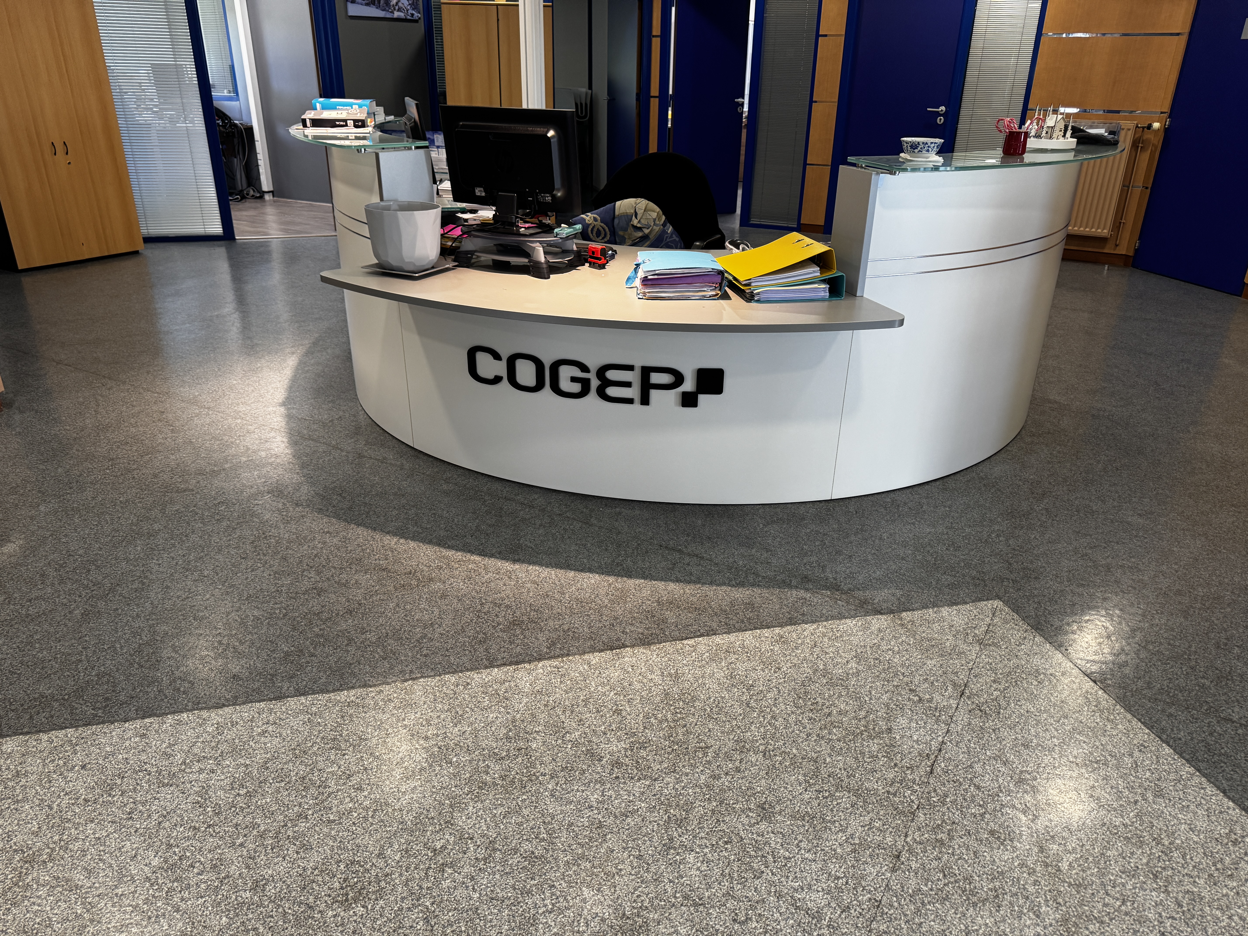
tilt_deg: -23.5
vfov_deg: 56.8
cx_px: 624
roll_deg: -1.0
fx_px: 865
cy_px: 468
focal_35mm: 24
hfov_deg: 71.6
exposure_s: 1/100
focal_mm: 6.76
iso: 200
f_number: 1.78
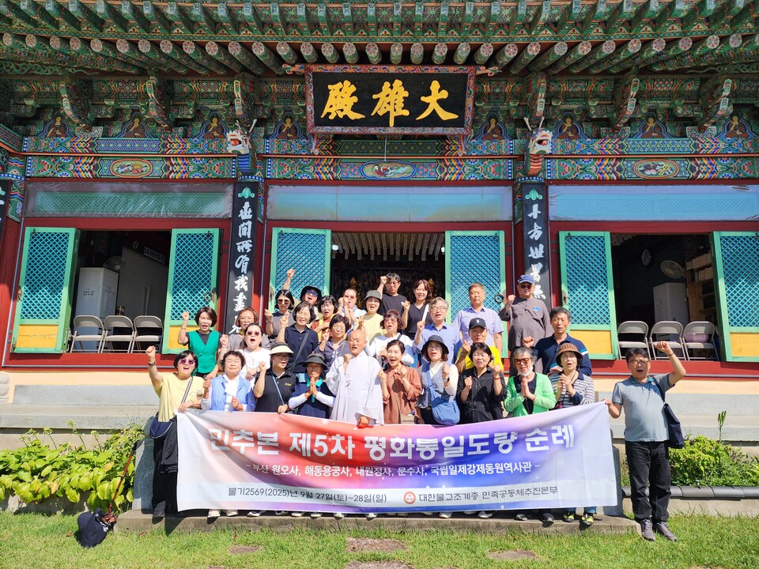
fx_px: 504
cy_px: 284
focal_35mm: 23
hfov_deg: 73.9
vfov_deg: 58.9
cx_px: 380
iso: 12
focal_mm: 6.4
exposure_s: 1/1132
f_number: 1.8
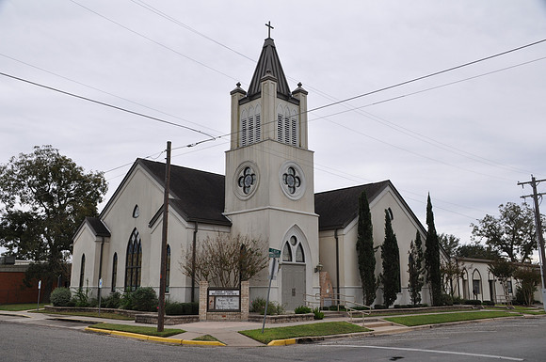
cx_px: 273
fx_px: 545
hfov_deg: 53.2
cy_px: 181
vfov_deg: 36.8
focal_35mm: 36
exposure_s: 1/100
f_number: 10
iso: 200
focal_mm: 24
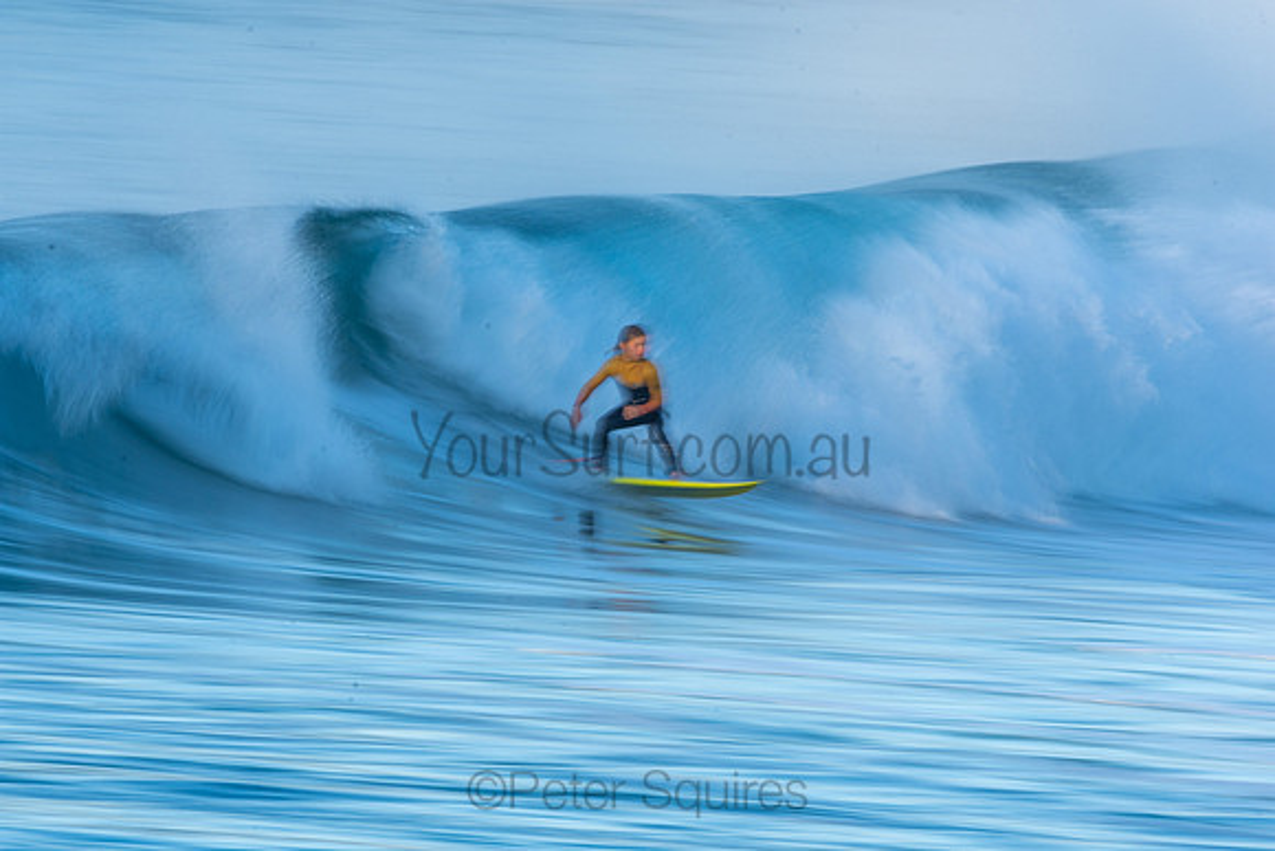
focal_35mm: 750
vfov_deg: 1.8
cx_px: 638
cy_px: 426
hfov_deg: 2.7
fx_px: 26567
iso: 100
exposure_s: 1/20
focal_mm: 500
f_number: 22
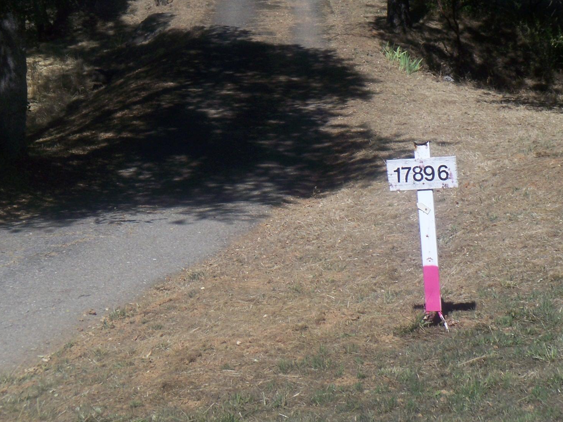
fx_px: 1382
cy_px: 159
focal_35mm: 85
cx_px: 334
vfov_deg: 17.3
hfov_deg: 23.0
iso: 50
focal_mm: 9.9
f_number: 4.1
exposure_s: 1/640
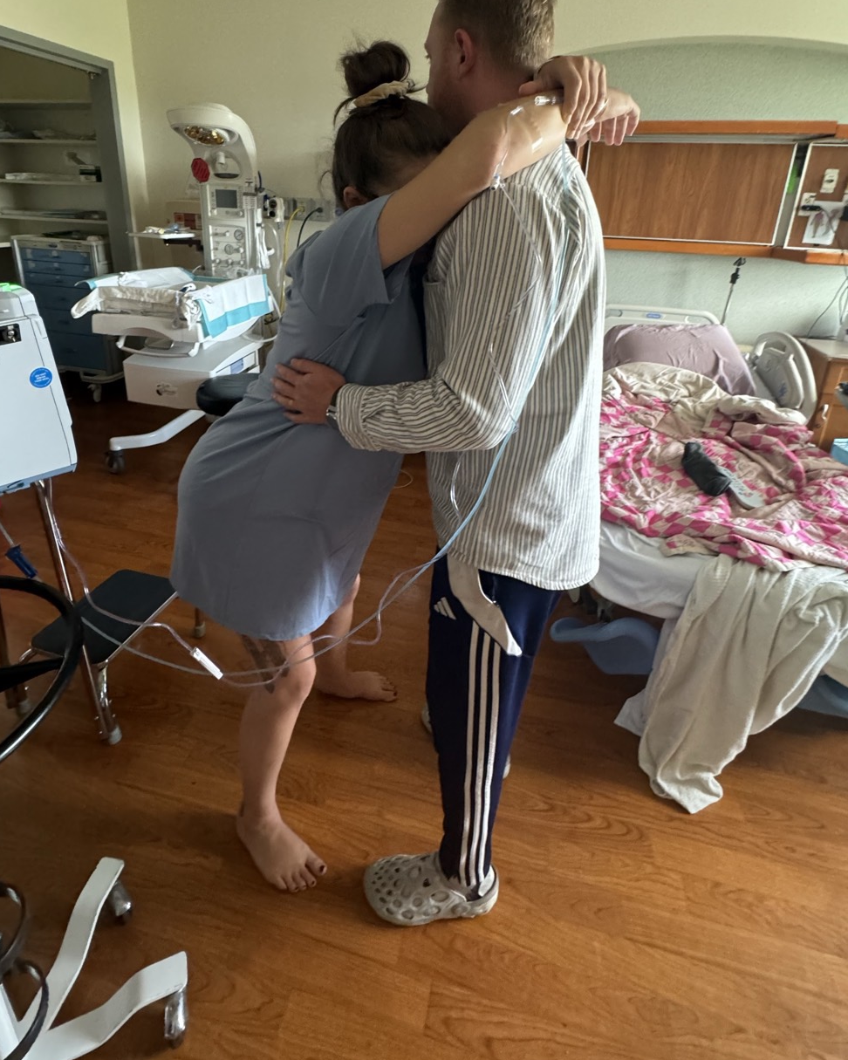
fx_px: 565
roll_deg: -2.3
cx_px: 408
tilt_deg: -13.1
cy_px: 386
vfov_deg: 84.4
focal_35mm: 18
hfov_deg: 73.8
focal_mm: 2.22
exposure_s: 1/60
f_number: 2.2
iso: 640
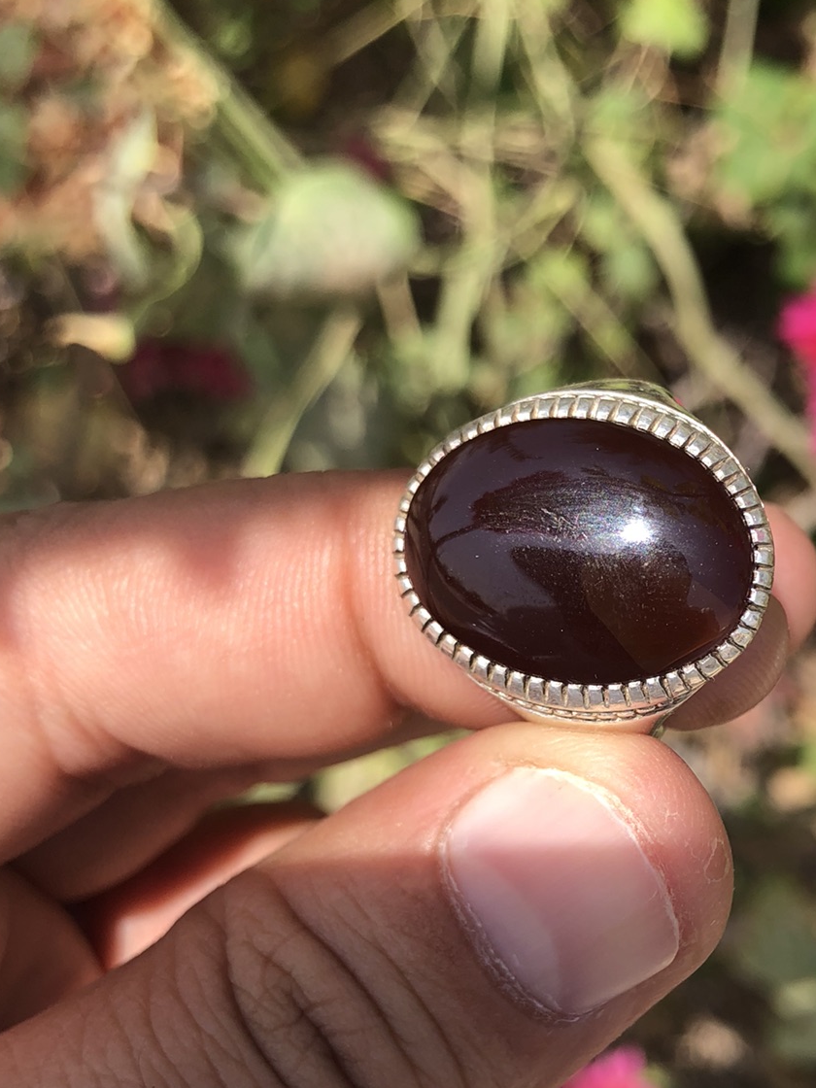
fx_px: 1509
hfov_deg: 29.9
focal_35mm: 48
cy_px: 670
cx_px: 594
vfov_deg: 39.4
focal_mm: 3.99
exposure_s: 1/1000
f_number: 1.8
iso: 20
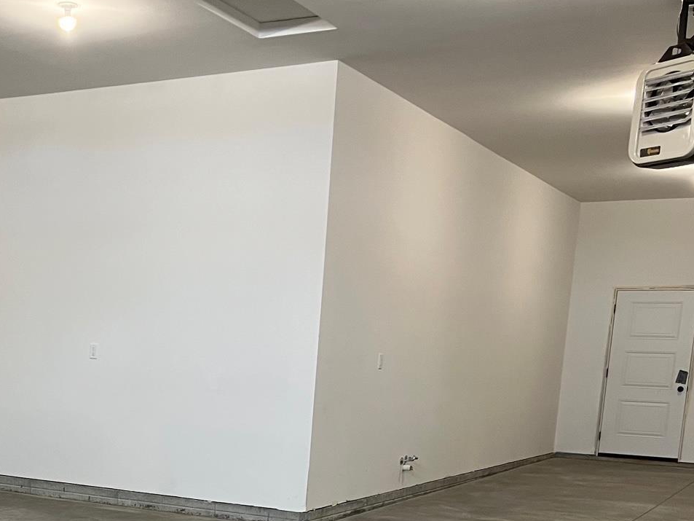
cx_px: 135
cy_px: 533
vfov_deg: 25.2
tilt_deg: -10.0
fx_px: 1103
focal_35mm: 55
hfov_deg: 33.9
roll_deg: -2.1
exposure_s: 1/60
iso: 100
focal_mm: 5.1
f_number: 1.6
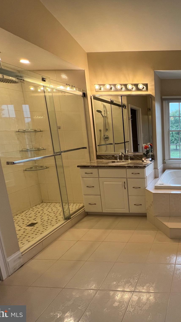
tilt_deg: -10.9
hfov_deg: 46.5
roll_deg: +0.2
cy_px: 161
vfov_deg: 89.6
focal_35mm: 19
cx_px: 189
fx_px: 162
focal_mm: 1.57
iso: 100
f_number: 1.8
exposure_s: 1/120
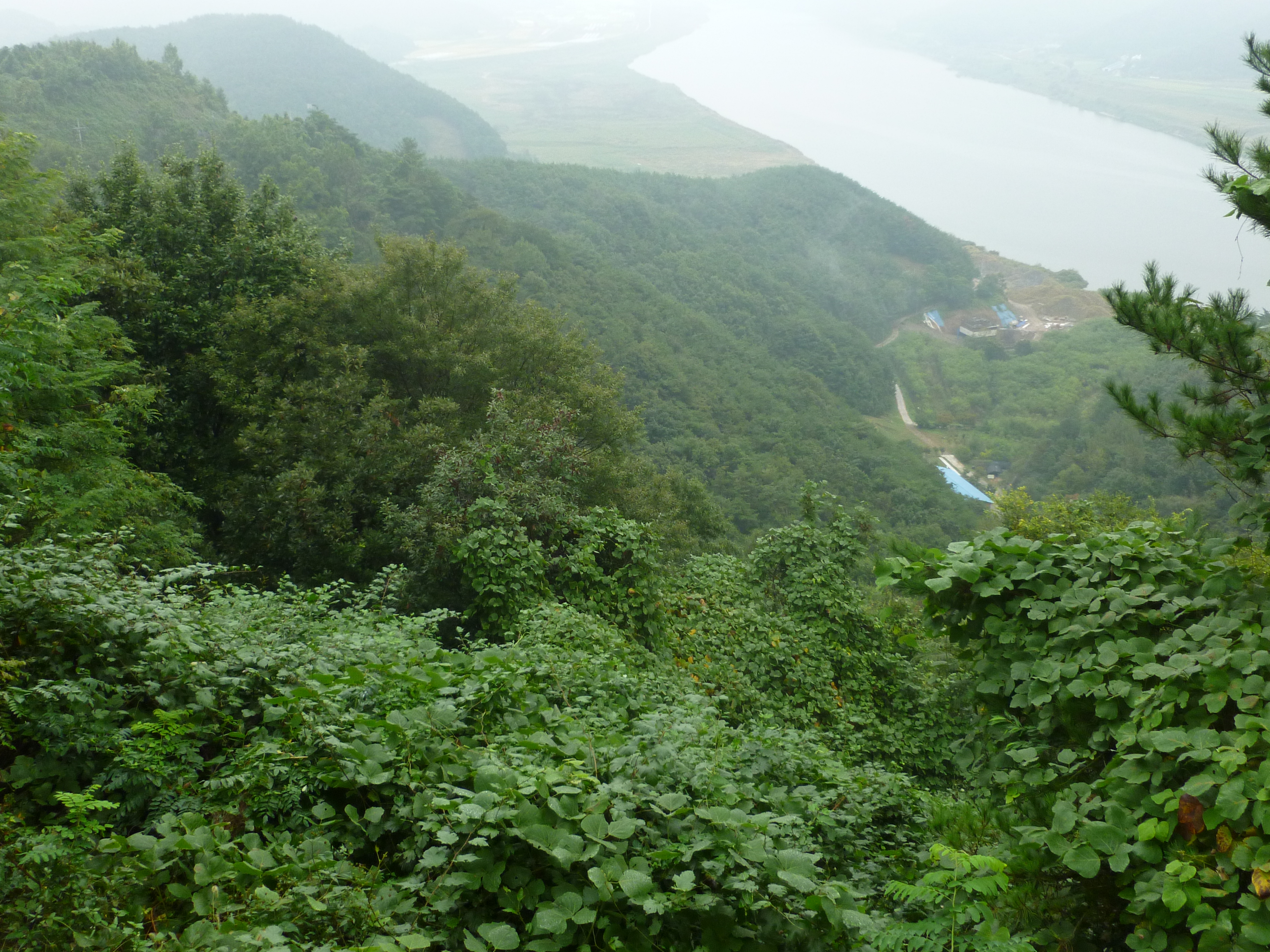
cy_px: 387
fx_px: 1247
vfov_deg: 41.6
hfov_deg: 53.9
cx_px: 657
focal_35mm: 34
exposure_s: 1/60
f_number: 3.3
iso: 160
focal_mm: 5
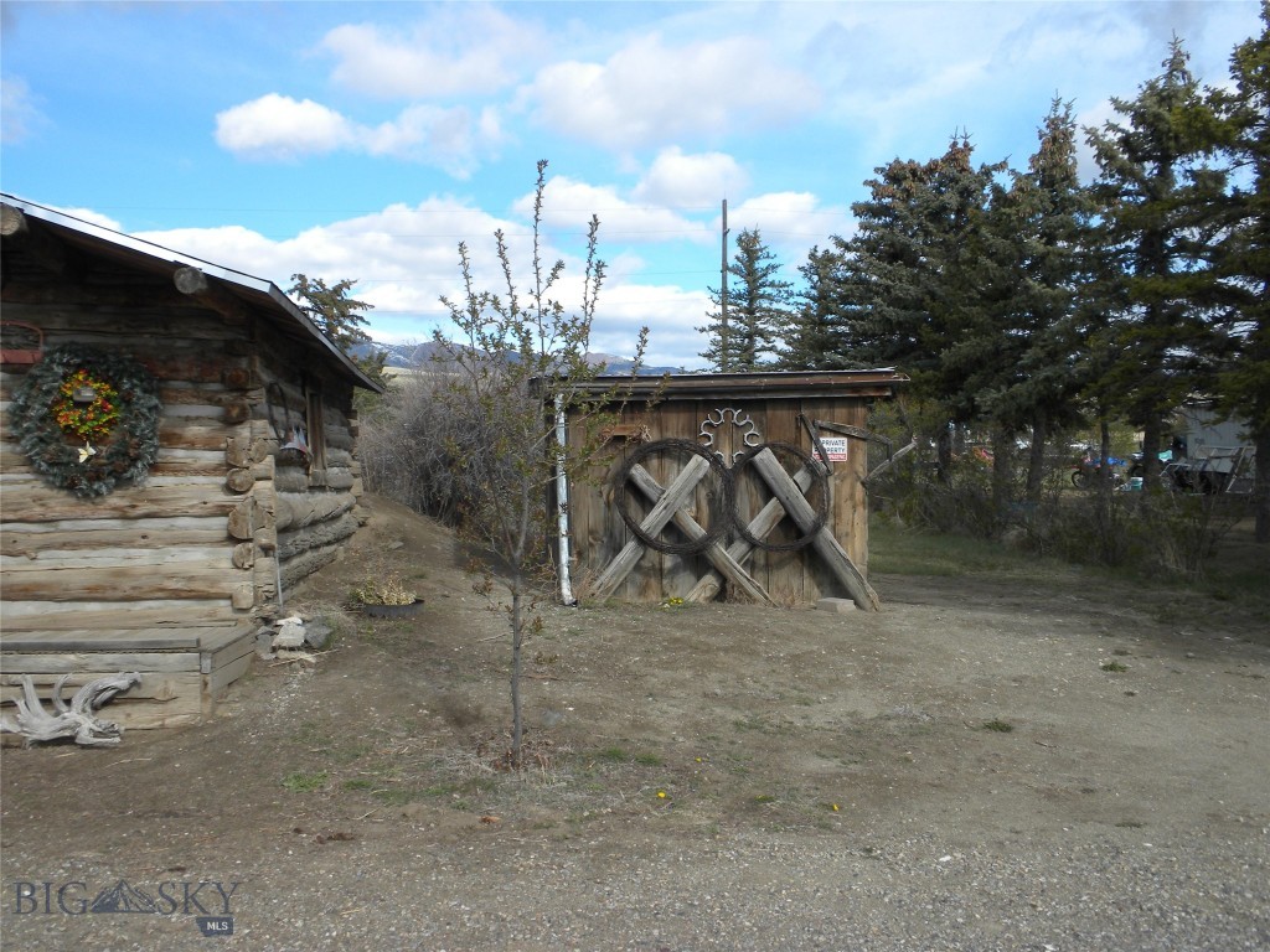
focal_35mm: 37
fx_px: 1357
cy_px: 476
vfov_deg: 38.7
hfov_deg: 50.1
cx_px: 635
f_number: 10
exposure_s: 1/79.2
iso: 64
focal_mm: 6.6
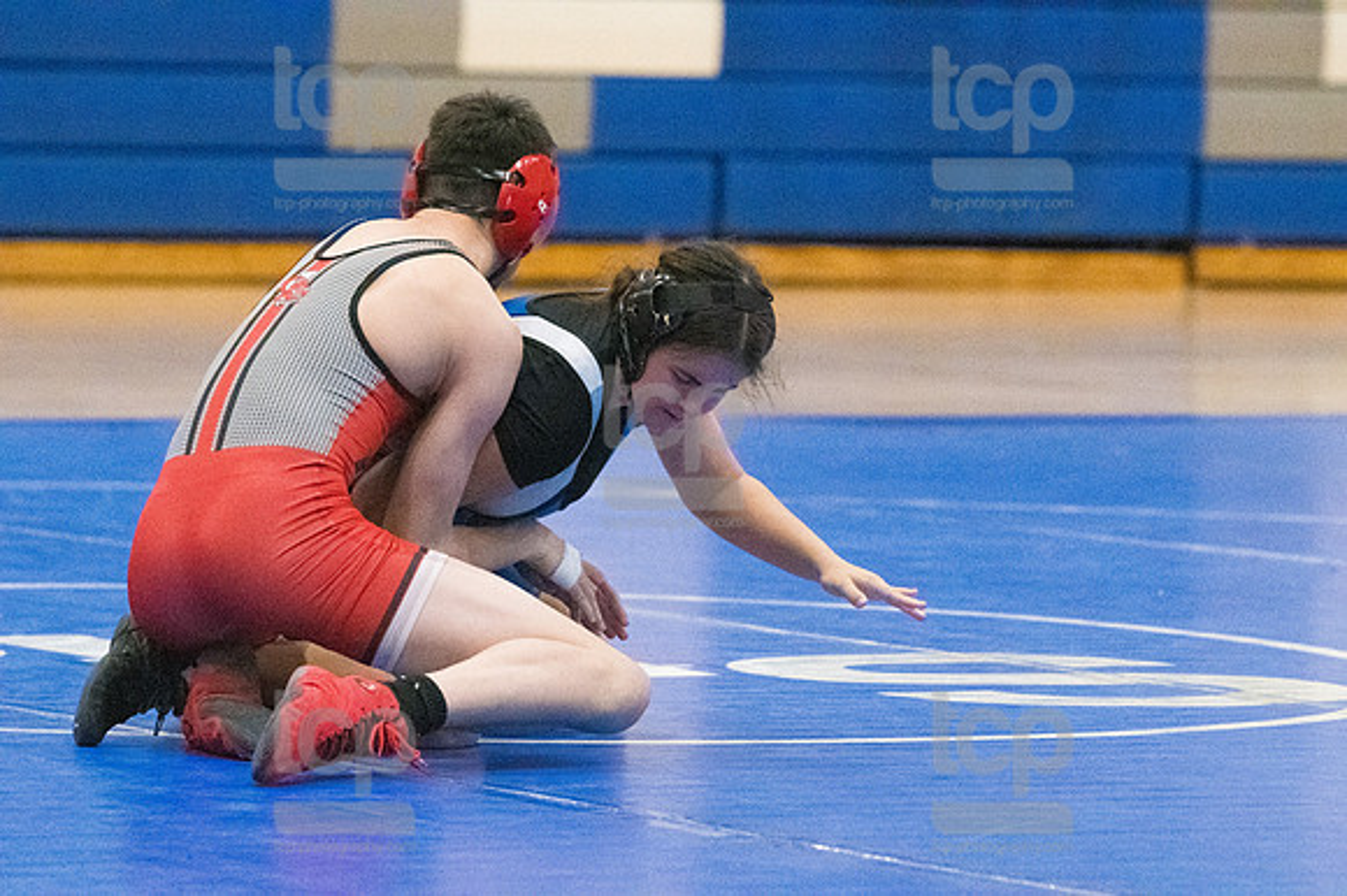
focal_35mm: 270
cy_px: 448
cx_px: 674
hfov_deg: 7.6
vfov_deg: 5.1
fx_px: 10096
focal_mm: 180
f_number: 4.5
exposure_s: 1/1600
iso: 10000
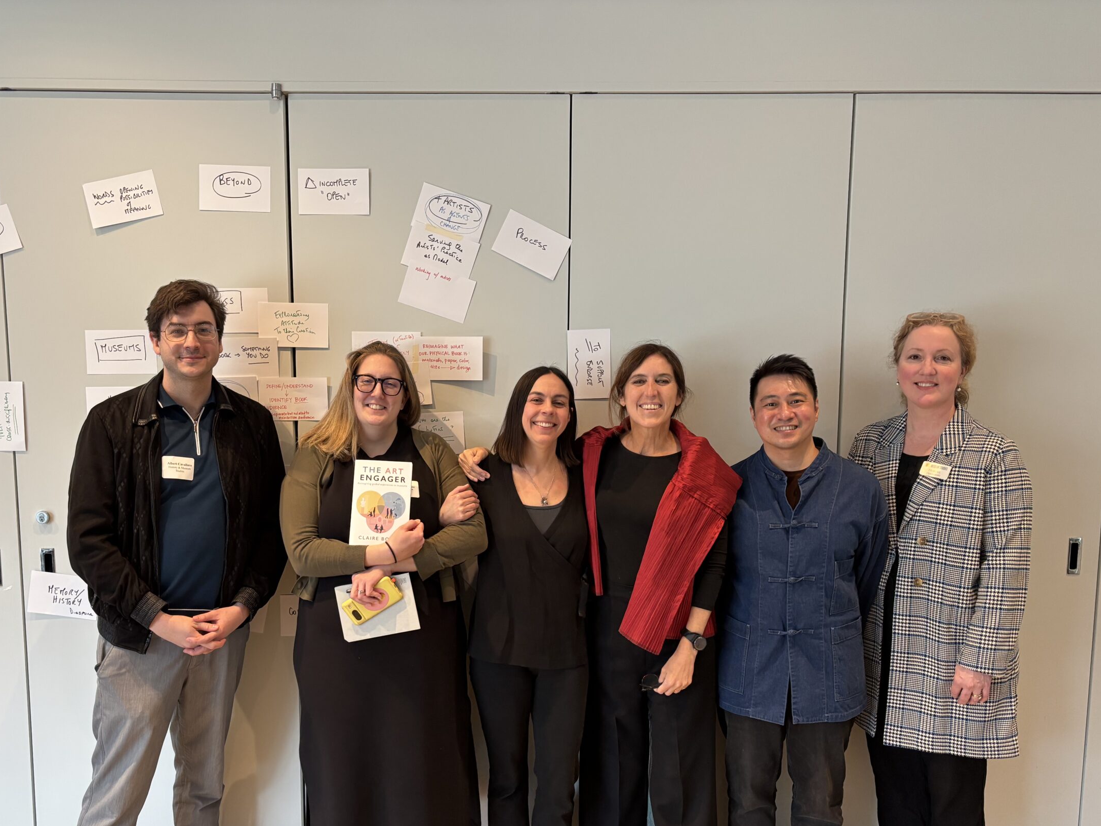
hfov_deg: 58.0
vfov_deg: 45.2
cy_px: 491
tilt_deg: -6.7
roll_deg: +0.4
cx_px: 457
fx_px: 986
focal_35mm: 31
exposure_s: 1/60
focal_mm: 5.96
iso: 160
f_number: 1.6
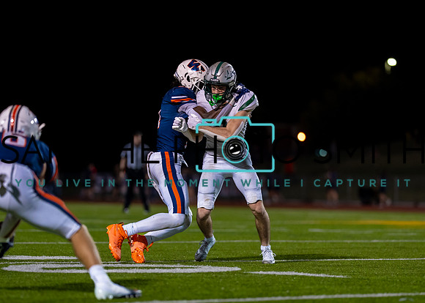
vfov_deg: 7.8
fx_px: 2224
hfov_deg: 10.9
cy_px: 175
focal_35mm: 184
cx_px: 211
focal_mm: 135
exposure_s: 1/1000
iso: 1600
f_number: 1.8
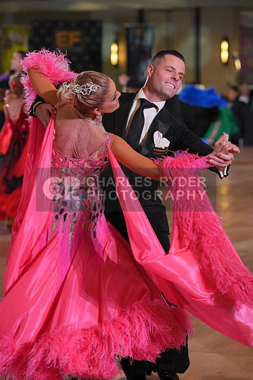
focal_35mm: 118
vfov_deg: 17.3
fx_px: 1243
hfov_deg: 11.6
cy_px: 190
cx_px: 126
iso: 1600
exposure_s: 1/500
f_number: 4
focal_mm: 118
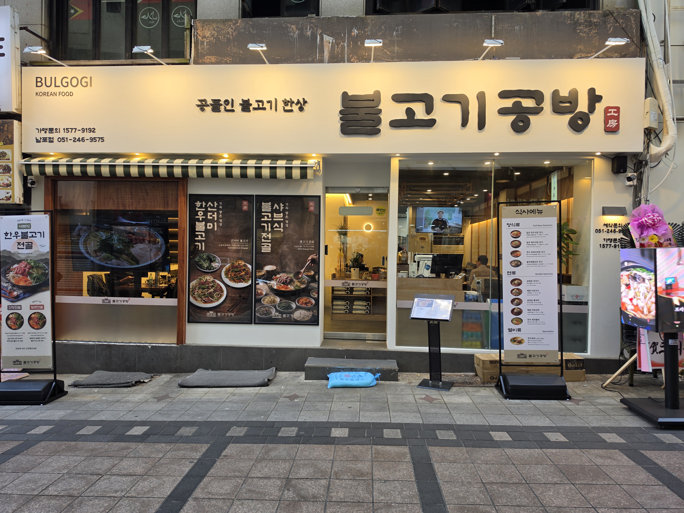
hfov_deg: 73.9
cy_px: 256
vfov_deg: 58.9
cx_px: 342
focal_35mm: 23
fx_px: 454
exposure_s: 1/120
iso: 20
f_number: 1.4
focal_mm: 6.5
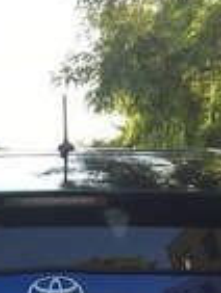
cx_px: 58
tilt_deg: -5.7
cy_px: 370
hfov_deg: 14.5
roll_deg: -0.4
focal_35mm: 102
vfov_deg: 18.1
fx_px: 867
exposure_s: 1/392
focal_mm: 4.15
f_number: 2.2
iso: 25
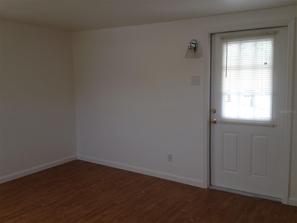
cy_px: 112
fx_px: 300
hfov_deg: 52.6
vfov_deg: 40.7
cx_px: 148
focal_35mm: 35
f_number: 2.4
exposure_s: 1/120
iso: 64
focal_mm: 4.28
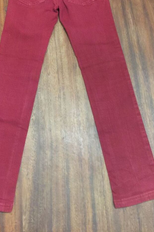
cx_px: 69
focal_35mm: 43
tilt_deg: -72.2
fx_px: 276
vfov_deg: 44.4
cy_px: 68
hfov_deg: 31.2
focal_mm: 4.15
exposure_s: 1/4
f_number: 2.2
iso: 100
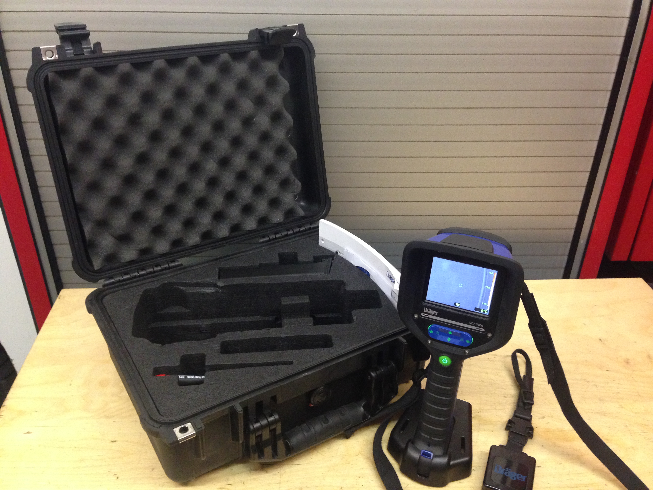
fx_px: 623
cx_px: 326
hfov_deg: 55.4
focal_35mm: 33
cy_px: 245
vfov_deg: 42.9
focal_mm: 4.12
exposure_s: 1/20
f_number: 2.4
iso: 320
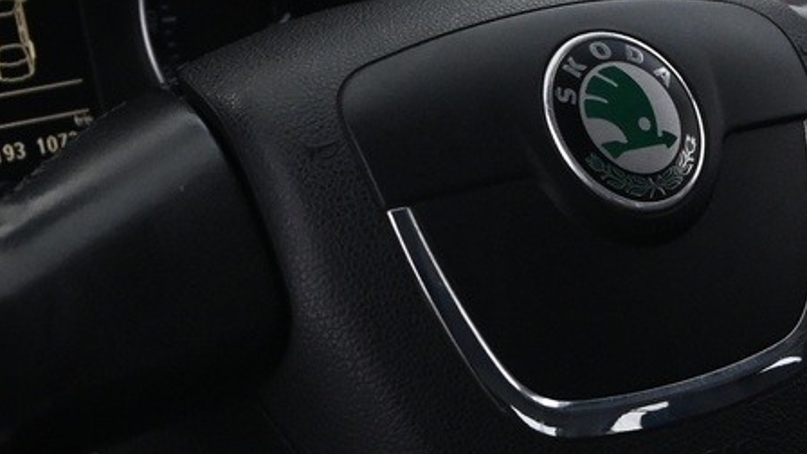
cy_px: 182
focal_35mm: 125
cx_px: 535
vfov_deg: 9.7
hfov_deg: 17.1
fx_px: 2675
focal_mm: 22
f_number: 4
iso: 1600
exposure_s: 1/25
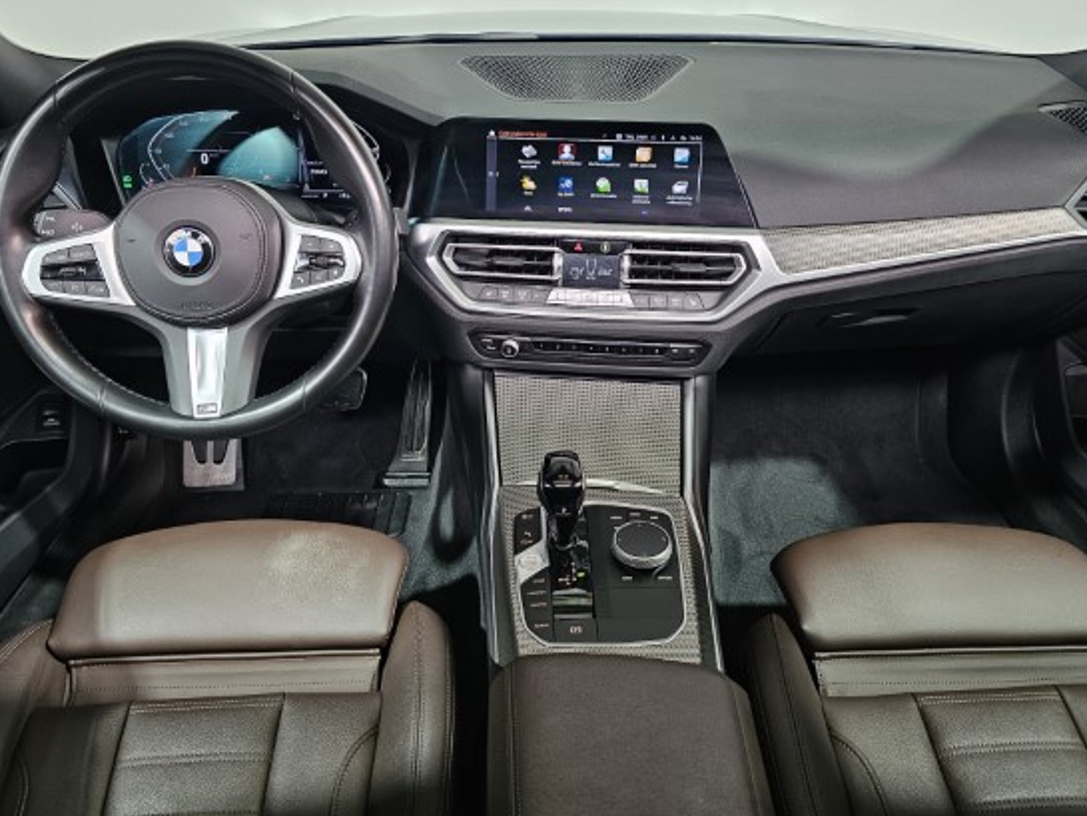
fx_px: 848
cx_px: 572
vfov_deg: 51.2
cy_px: 347
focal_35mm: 27
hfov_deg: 65.3
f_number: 1.7
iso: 200
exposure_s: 1/61
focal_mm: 6.3
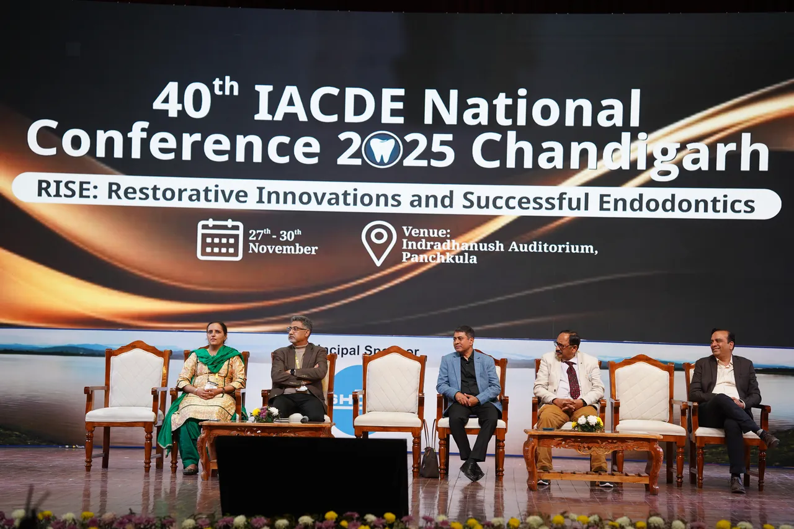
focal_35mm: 85
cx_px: 397
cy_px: 264
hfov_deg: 23.9
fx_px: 1874
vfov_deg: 16.1
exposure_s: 1/100
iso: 200
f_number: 2.2
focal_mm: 85
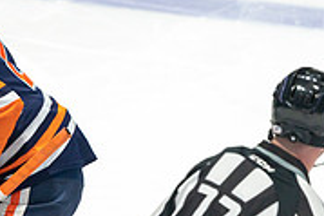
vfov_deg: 0.7
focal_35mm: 1945
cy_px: 260
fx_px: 17489
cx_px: -107
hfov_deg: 1.1
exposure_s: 1/640
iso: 1600
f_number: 4
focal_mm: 600
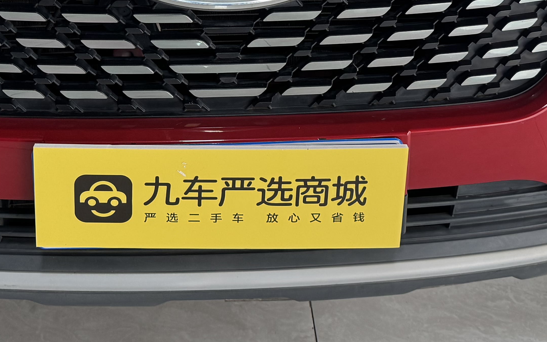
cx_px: 245
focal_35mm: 67
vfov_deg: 17.8
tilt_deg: -16.8
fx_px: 999
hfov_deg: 30.6
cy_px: -142
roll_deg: +0.4
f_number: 1.78
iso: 160
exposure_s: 1/100
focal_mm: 6.76
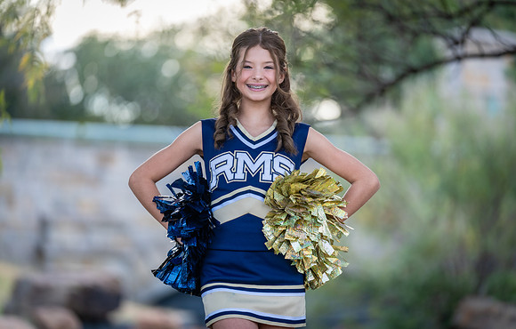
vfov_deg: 7.9
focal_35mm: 169
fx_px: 2395
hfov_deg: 12.3
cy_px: 172
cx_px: 258
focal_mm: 167
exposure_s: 1/320
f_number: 2.8
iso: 320
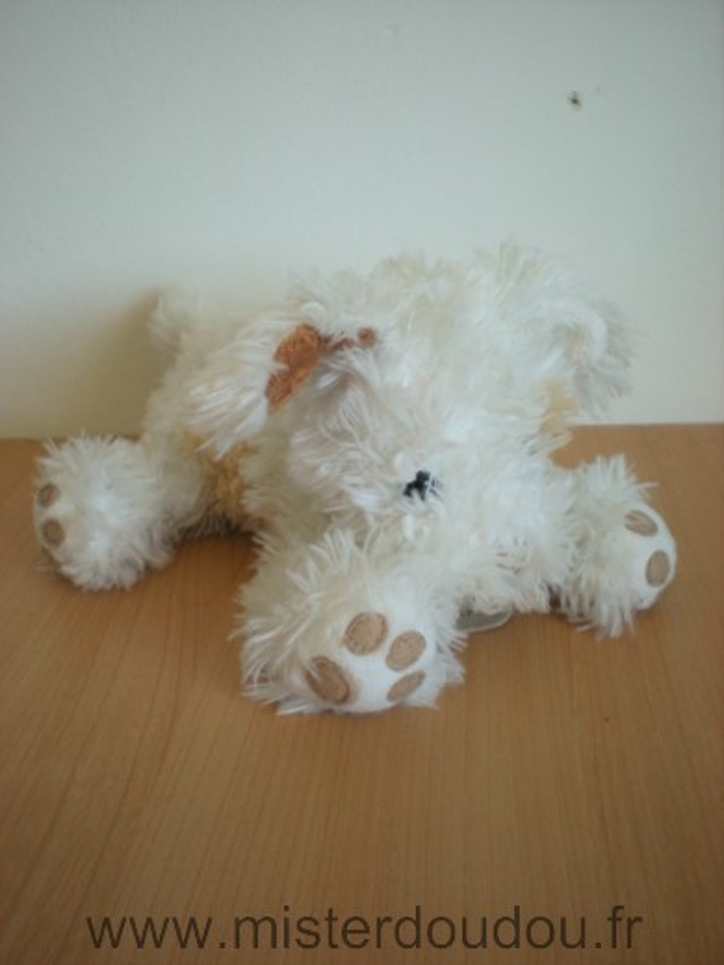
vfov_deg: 49.0
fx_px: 1060
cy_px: 482
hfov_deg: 37.7
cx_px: 362
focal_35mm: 38
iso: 189
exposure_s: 1/57.2
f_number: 3.1
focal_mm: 6.3
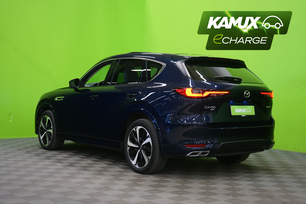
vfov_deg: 26.5
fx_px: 433
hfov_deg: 38.9
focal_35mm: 51
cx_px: 153
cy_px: 102
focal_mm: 51
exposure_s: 1/6
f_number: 5
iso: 400
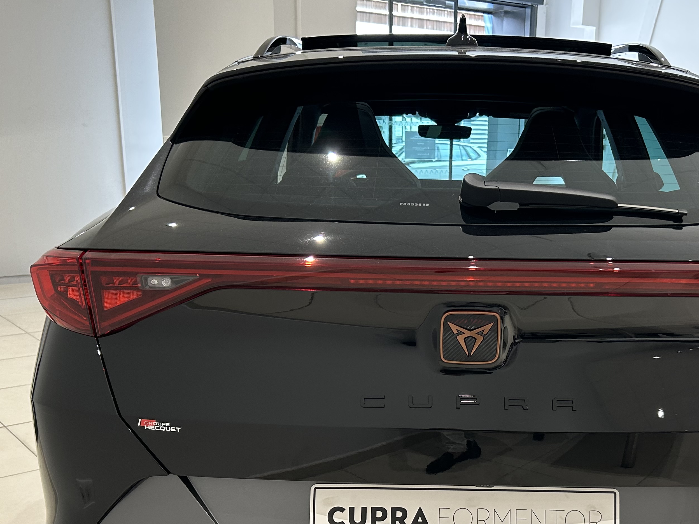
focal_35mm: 42
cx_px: 429
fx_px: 848
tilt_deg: -16.5
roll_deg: -0.8
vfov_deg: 33.8
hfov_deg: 44.5
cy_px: 381
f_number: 1.5
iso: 125
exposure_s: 1/100
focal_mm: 5.7
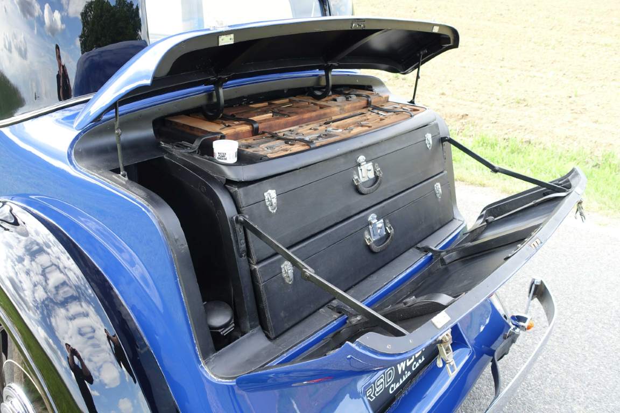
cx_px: 310
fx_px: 517
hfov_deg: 61.9
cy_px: 206
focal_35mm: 30
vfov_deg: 43.6
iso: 125
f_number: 3.5
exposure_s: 1/80
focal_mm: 11
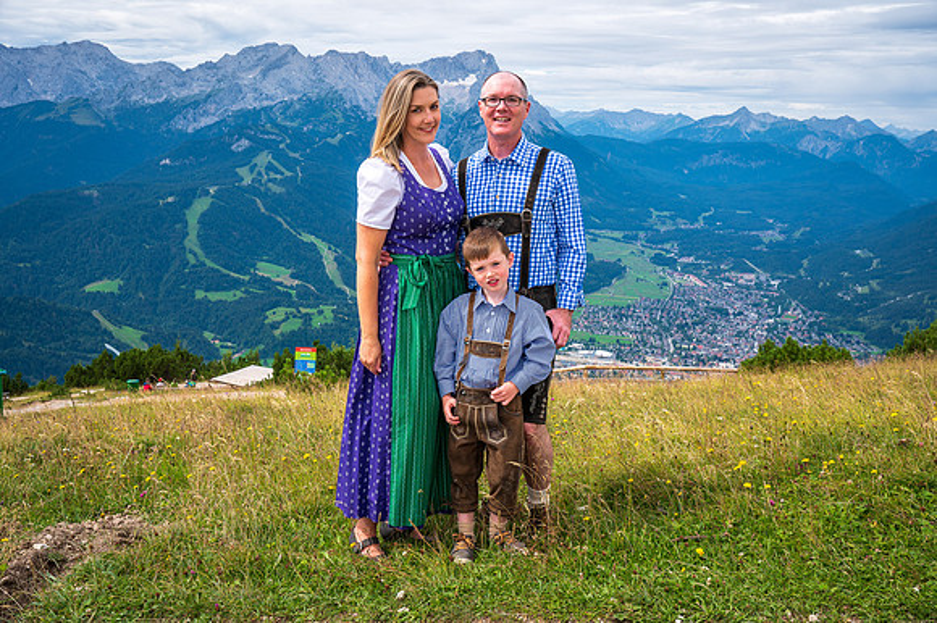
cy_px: 312
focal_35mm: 34
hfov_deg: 55.8
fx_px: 884
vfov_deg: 38.8
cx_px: 468
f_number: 9
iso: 100
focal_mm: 34
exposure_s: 1/320
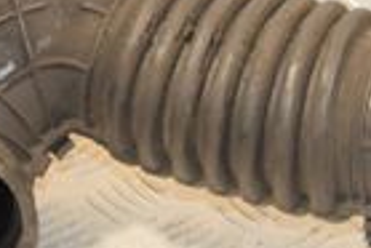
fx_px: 2135
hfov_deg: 9.9
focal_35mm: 207
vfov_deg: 6.6
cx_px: 179
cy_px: 67
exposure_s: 1/200
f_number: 7.1
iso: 1600
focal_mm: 30
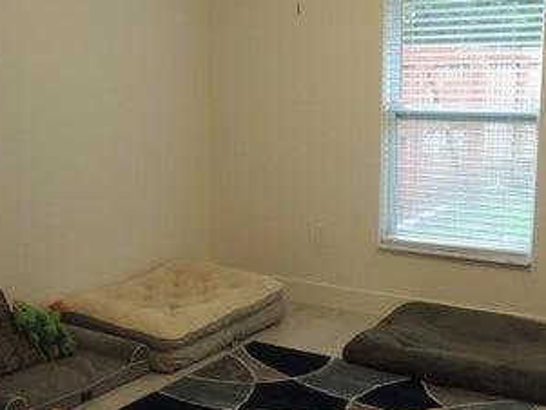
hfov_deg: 37.4
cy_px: 229
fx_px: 805
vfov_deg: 28.6
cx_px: 234
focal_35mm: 51
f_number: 3
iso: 400
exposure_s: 1/30
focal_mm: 4.3
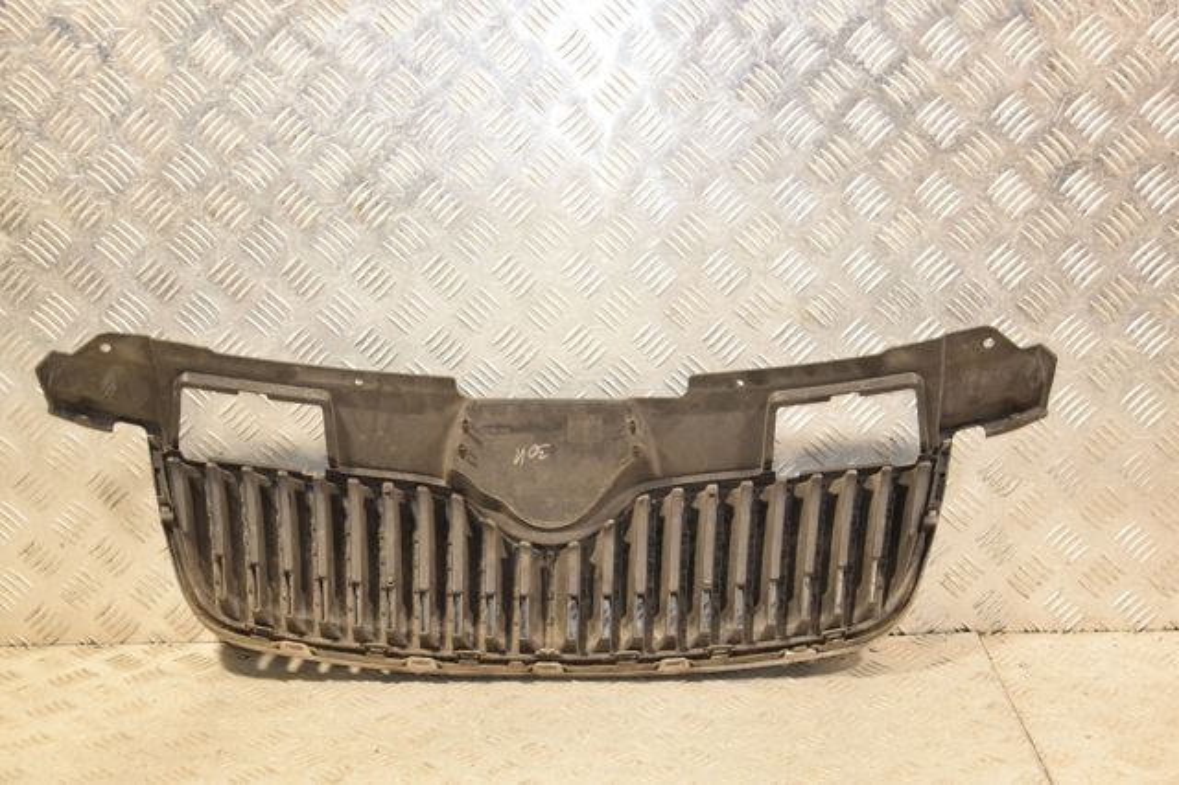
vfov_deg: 23.8
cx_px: 590
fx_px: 1866
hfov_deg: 35.1
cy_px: 392
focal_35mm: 57
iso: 800
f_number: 5
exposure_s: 1/100
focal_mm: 38
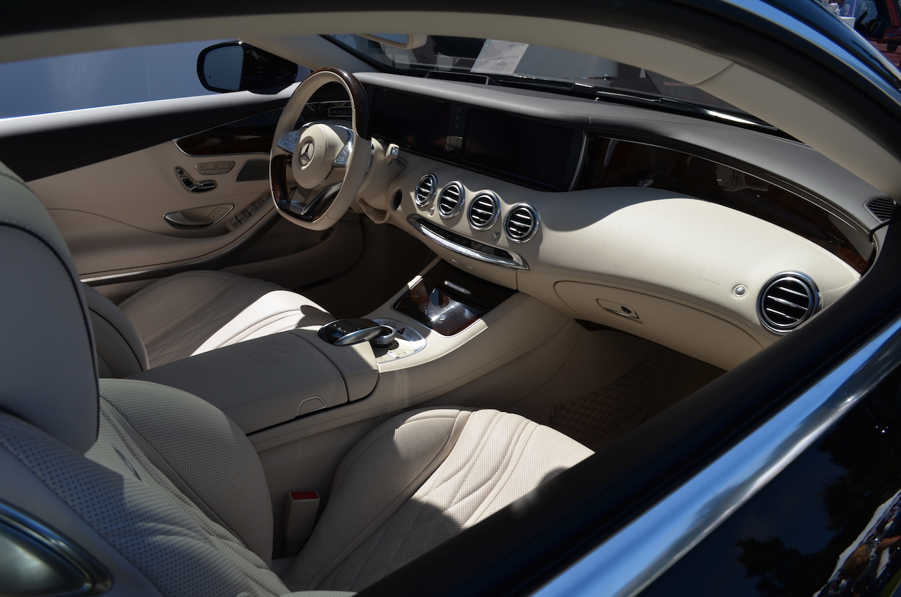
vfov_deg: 47.7
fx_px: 674
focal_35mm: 27
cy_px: 298
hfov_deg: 67.5
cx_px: 450
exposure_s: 1/320
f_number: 9
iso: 100
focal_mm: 18
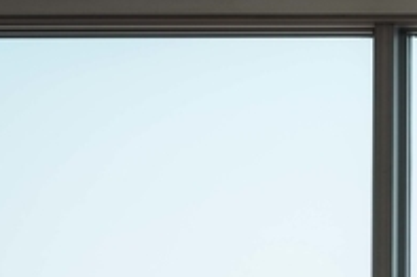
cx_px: 773
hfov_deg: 5.9
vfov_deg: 4.0
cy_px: 441
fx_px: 3947
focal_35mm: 341
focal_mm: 56
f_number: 2.8
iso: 200
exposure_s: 1/1000
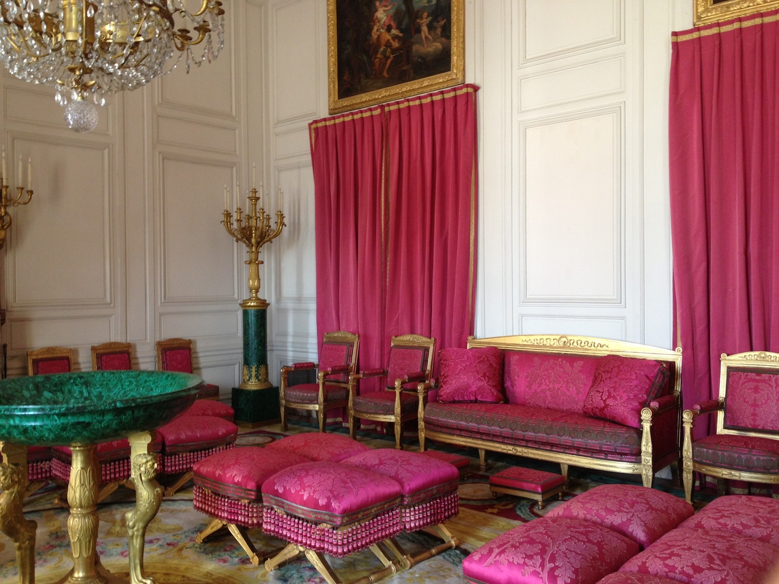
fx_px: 788
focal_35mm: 35
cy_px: 292
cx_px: 390
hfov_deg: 52.6
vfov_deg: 40.7
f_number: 2.4
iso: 80
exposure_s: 1/20
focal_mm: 4.28
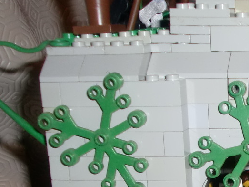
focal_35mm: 104
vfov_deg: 13.8
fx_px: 748
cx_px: 341
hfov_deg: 17.5
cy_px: 225
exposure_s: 1/60
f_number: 2.8
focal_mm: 5.58
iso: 125
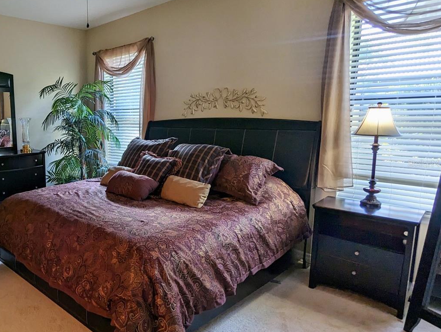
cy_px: 163
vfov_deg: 55.0
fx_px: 319
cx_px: 104
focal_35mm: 25
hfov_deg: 64.7
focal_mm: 2.35
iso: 46
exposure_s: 1/24
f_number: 2.2
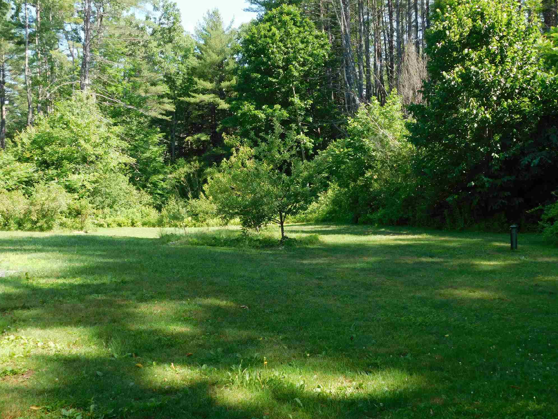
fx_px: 596
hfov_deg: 50.1
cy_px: 214
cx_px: 282
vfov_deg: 38.7
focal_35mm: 37
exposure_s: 1/250
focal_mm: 6.3
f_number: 3.5
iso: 125
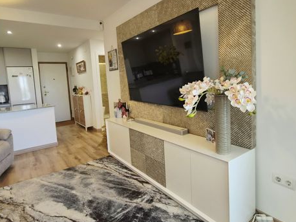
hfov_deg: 81.6
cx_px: 159
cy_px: 92
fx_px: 171
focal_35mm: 20
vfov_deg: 65.5
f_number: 2.2
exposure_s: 1/100
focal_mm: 2.2
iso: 125
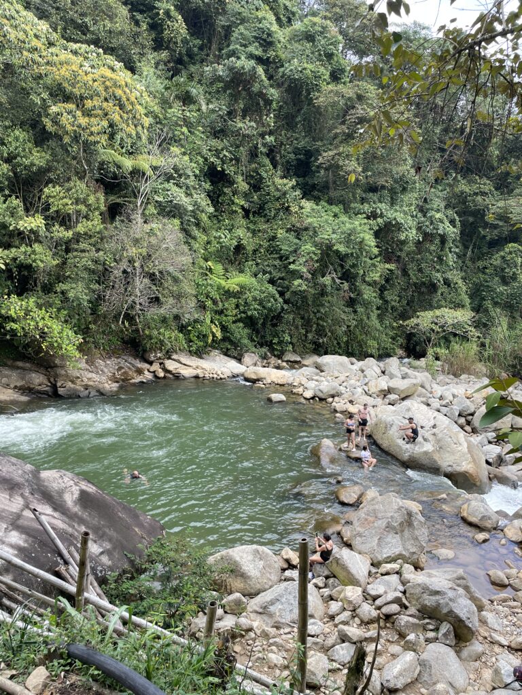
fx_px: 523
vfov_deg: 67.3
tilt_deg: -11.1
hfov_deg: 53.1
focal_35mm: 26
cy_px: 348
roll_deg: -0.3
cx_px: 261
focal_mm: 4.2
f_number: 1.6
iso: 32
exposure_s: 1/247
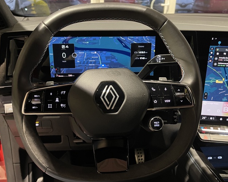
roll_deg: -0.7
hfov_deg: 57.1
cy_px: 93
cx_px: 107
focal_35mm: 31
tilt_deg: -24.7
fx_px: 209
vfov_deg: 47.1
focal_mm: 5.1
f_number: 1.6
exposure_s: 1/25
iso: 500
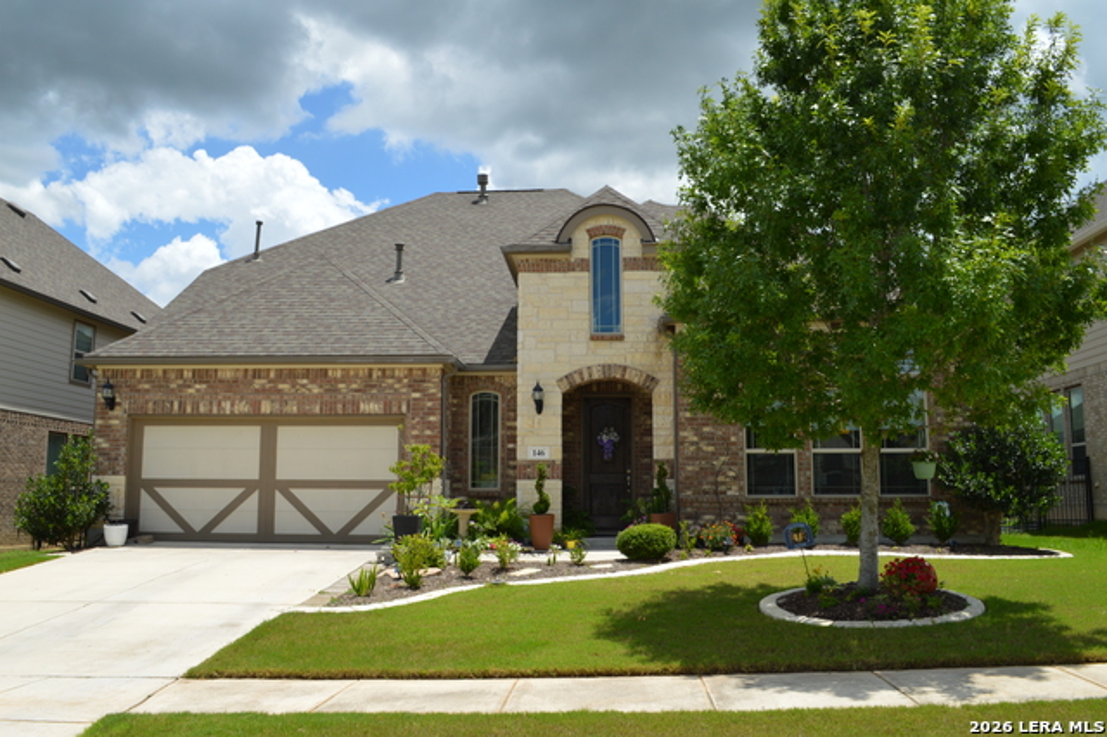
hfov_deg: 62.0
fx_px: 922
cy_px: 368
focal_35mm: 30
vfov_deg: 43.6
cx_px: 554
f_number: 10
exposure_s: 1/200
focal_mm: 20
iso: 100
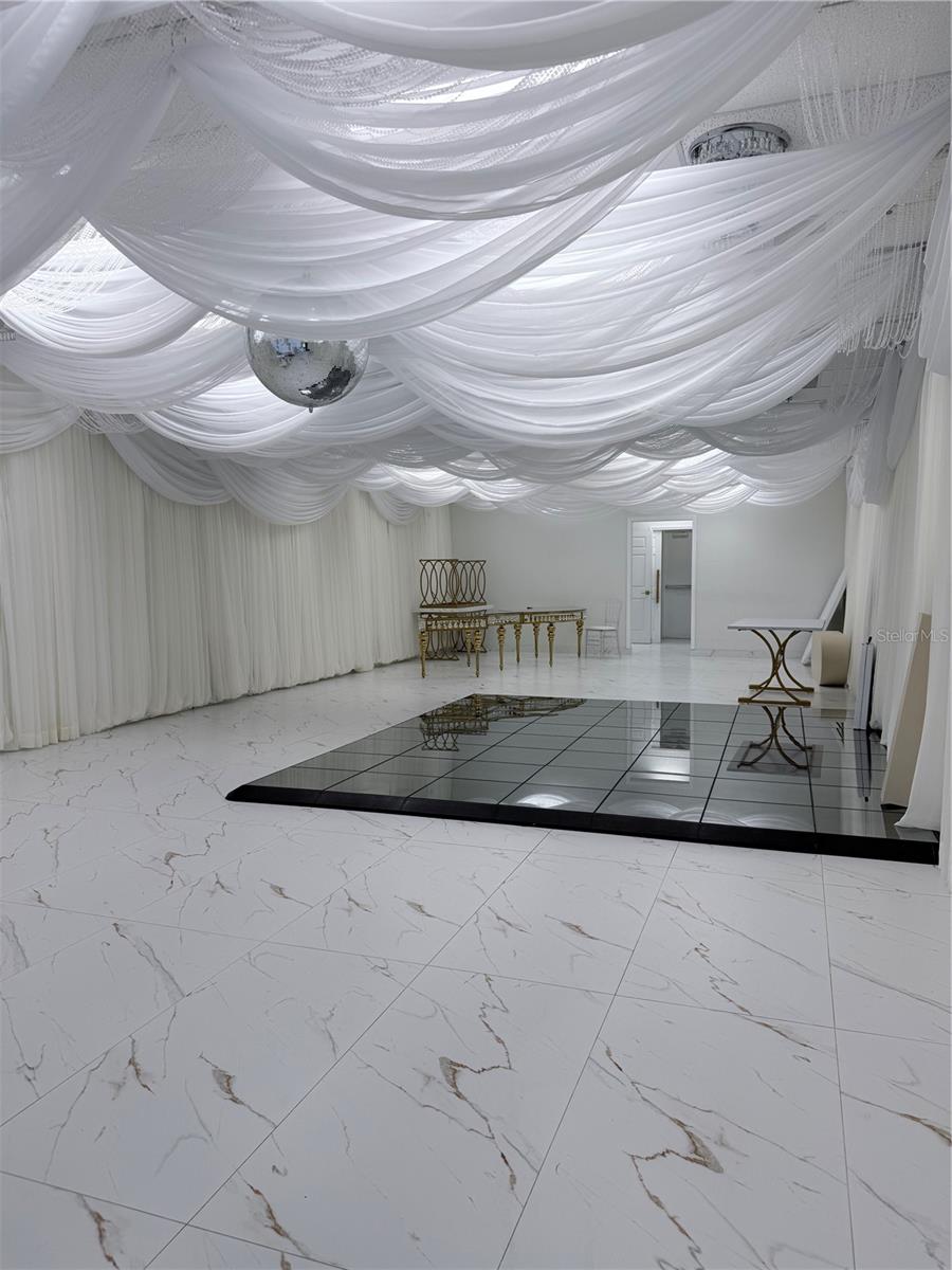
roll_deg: +0.6
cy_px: 635
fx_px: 880
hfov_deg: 56.8
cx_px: 476
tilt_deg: -4.3
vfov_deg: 71.6
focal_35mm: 24
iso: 64
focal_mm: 6.76
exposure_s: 1/212
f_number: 1.78
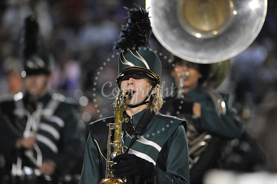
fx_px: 4614
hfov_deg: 3.4
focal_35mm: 600
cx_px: 138
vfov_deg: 2.3
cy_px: 92
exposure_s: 1/160
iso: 6400
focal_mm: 600
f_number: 6.3
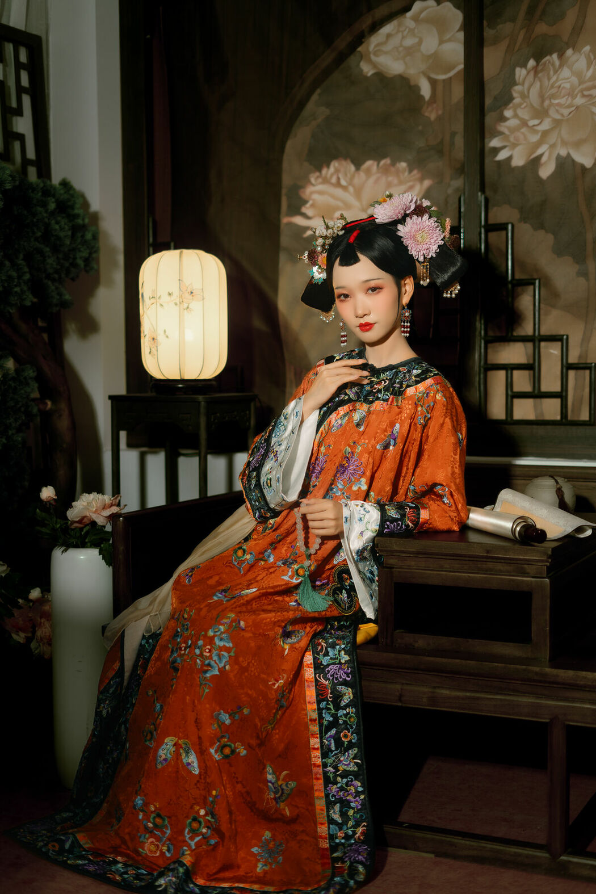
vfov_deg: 39.6
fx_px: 1242
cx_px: 298
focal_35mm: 50
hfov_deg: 27.0
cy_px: 447
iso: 100
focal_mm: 50
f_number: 2
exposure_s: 1/160
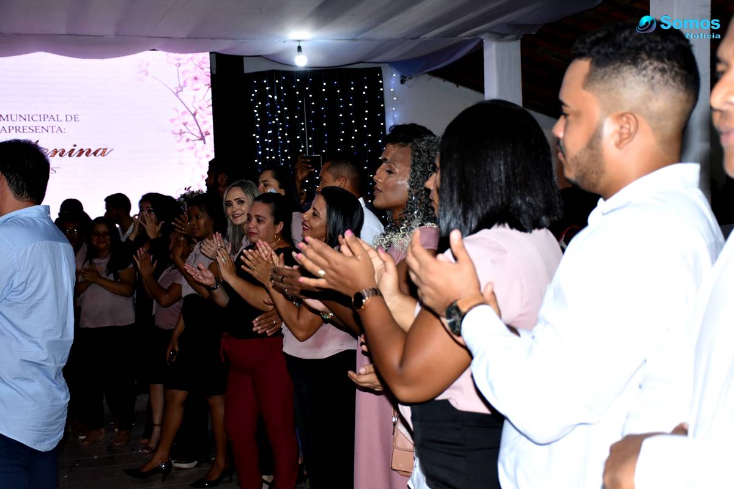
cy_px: 244
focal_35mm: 57
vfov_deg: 23.8
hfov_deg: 35.1
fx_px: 1162
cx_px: 367
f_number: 4.2
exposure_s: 1/100
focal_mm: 38
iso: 1000
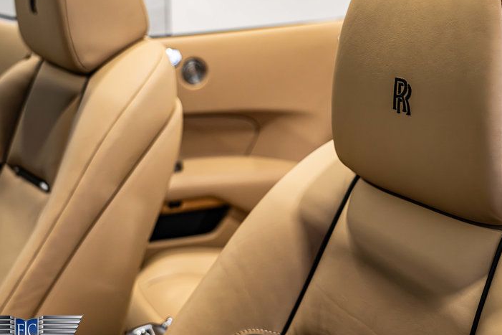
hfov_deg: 34.9
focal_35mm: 57
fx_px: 795
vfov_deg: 23.7
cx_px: 309
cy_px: 122
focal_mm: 39
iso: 1250
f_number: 4
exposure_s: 1/80
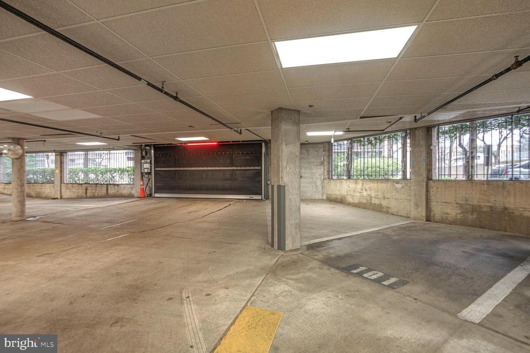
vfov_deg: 73.8
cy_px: 176
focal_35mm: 16
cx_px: 265
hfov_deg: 96.7
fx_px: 236
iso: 800
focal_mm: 16
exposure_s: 1/1.25
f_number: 8
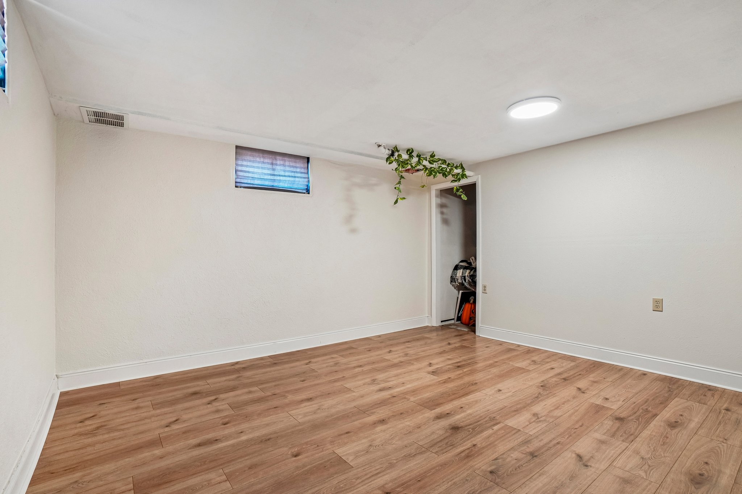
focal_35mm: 15
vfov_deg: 77.3
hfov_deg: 100.4
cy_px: 247
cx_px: 371
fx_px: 309
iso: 400
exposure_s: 1/8
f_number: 8
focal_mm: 10
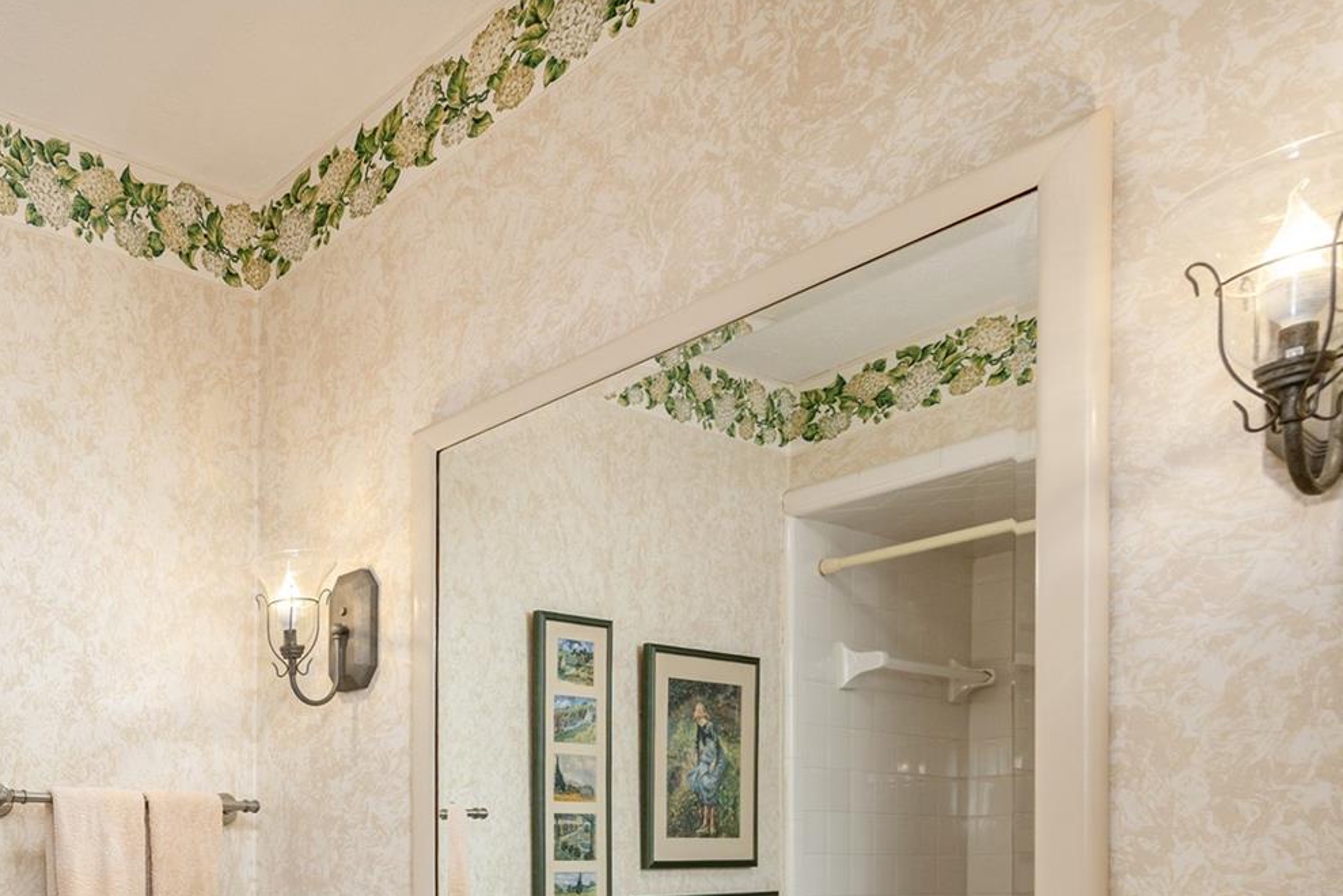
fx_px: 1082
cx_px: -26
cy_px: 895
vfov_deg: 39.7
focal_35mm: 29
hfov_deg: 50.3
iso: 320
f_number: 7.1
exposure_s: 1/60
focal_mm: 14
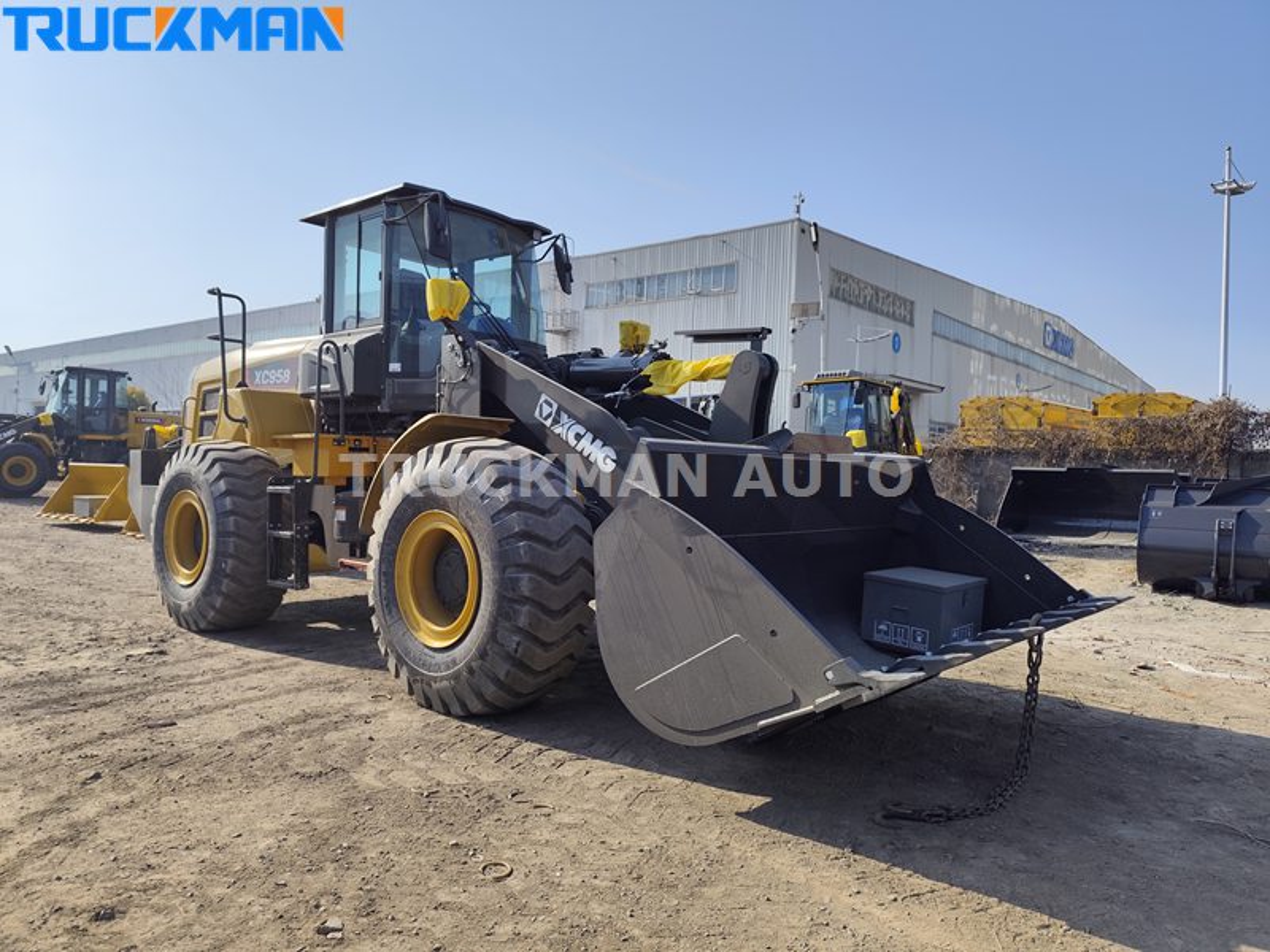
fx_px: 844
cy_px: 476
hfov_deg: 73.9
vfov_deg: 58.9
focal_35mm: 23
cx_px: 635
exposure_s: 1/1827
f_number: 1.65
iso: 50
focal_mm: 6.14
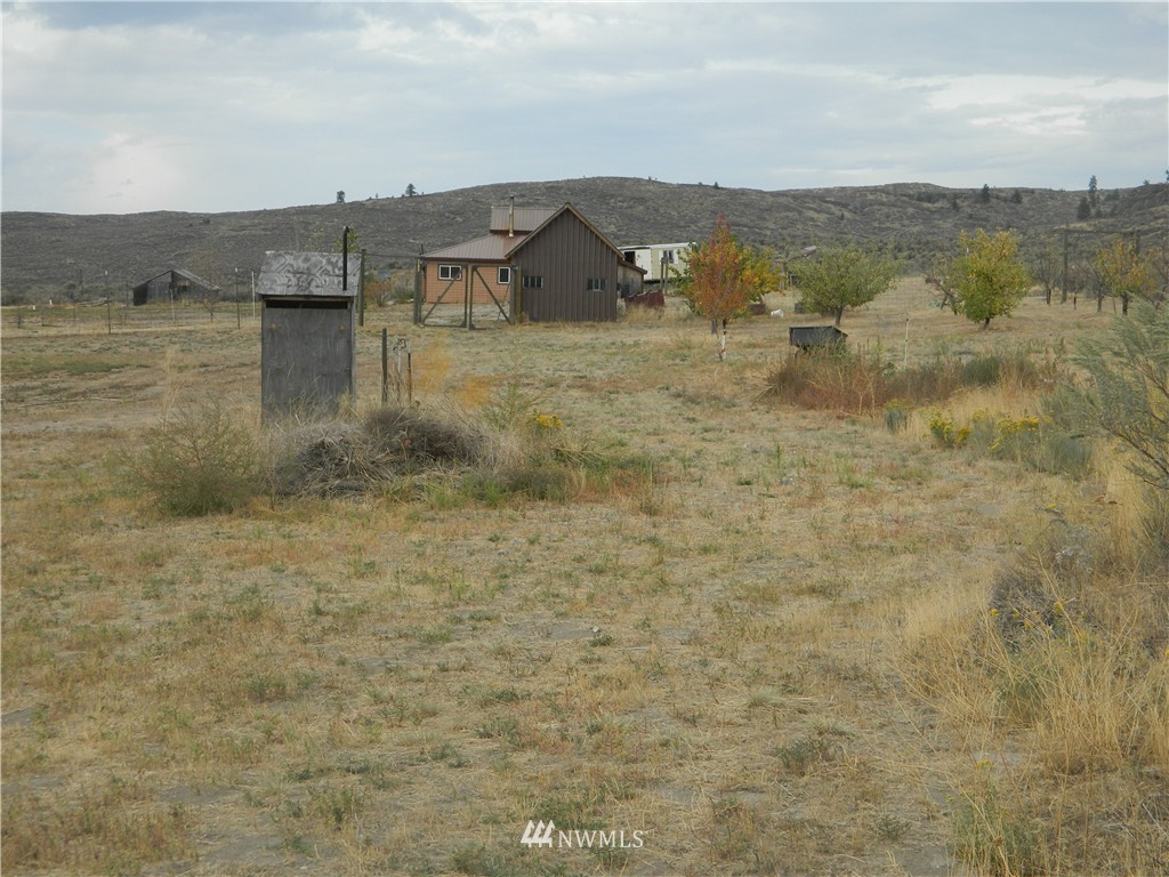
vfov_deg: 25.7
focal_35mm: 57
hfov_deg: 33.8
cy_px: 438
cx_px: 584
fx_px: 1925
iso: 80
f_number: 3.8
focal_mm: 10.2
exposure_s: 1/400
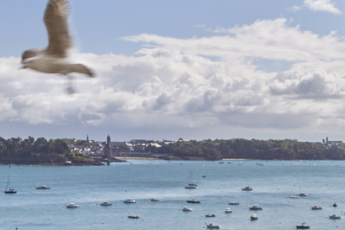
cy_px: 142
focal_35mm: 86
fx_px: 824
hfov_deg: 23.6
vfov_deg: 15.9
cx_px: 126
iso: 100
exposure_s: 1/400
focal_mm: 35
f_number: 14
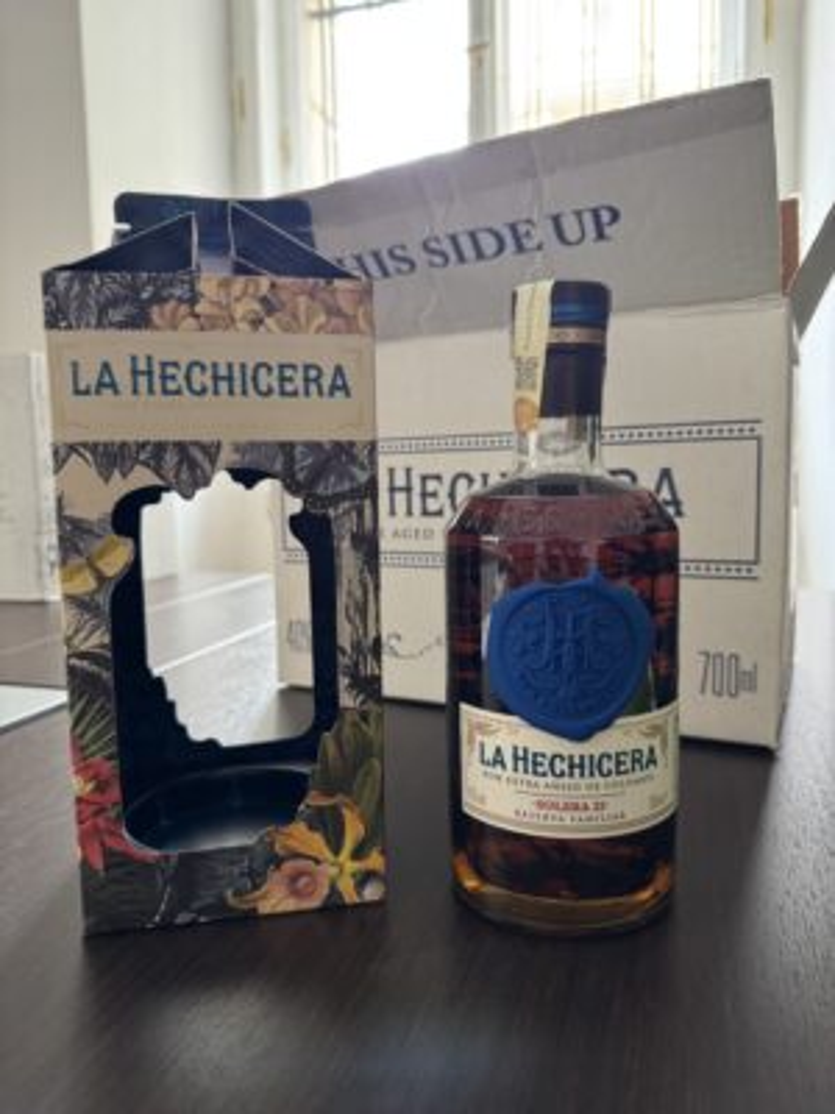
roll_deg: +0.6
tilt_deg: -7.8
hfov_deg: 56.8
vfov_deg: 71.6
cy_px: 557
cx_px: 418
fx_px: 772
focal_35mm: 24
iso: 500
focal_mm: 6.76
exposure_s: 1/60
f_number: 1.78
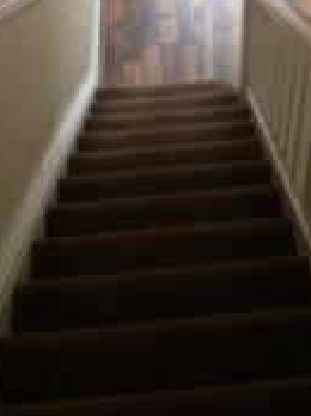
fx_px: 1057
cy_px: -63
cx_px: 242
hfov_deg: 16.6
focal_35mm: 88
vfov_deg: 21.0
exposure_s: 1/20
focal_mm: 4.28
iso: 80
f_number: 2.4
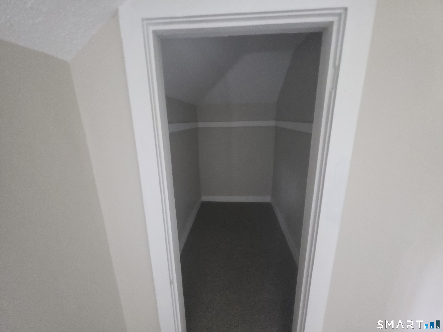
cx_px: 222
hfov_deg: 106.2
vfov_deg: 89.9
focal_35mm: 13
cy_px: 166
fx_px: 166
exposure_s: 1/60
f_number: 1.9
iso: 800
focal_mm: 2.2
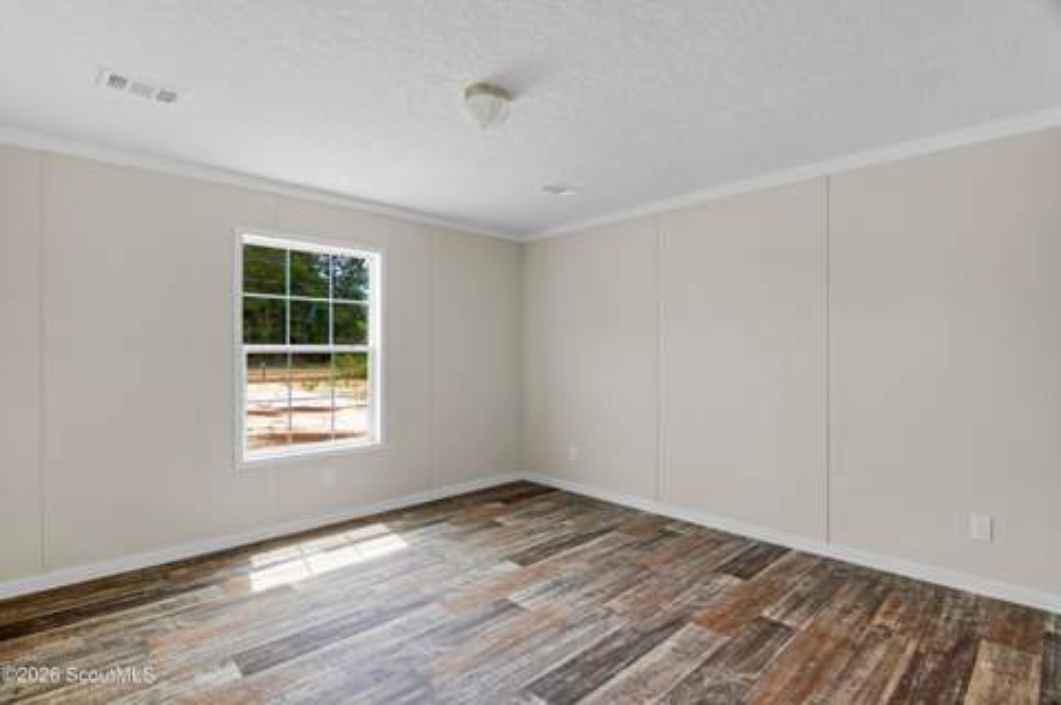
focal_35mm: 16
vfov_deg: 71.9
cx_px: 530
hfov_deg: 95.0
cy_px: 352
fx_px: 486
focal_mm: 11
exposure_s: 1/15
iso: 250
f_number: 7.1
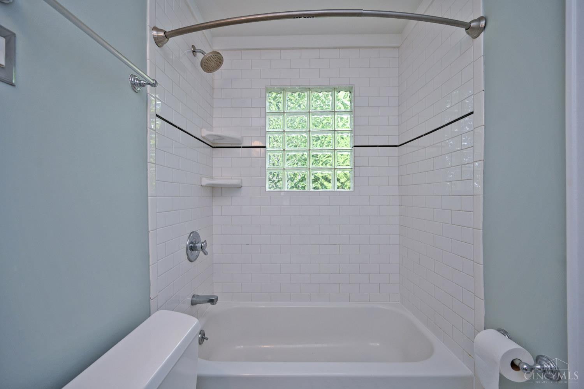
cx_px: 292
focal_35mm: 14
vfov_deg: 81.2
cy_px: 194
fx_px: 227
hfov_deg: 104.3
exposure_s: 1/80
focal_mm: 14
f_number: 4.5
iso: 200
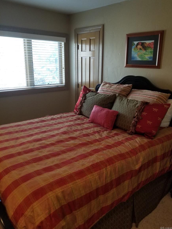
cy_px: 112
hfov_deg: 51.3
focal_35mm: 27
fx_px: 179
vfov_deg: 65.3
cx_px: 89
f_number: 1.7
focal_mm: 4.25
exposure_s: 1/60
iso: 160
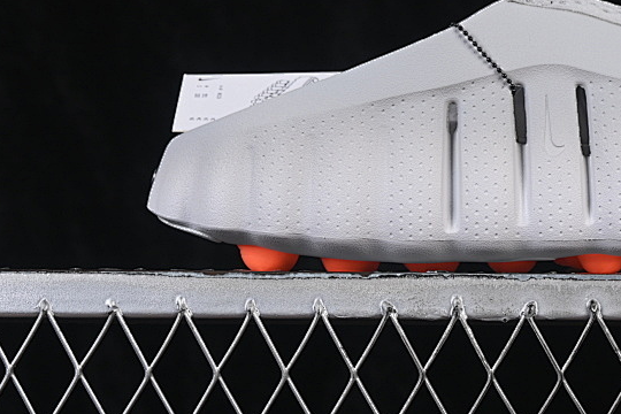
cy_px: 15
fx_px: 2587
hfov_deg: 13.6
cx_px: 523
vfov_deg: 9.1
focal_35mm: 150
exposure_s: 1/80
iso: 160
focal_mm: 50
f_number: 8
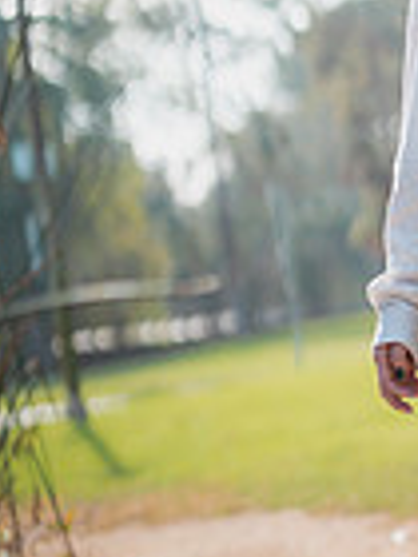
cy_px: 211
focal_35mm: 154
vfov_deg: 12.8
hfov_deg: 9.5
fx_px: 2479
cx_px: 510
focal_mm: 50
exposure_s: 1/4000
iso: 250
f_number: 1.4
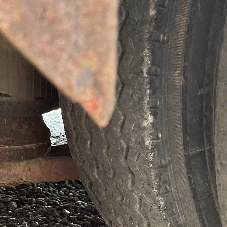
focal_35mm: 63
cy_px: 210
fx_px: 467
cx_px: 202
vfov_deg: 26.3
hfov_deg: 26.4
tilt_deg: -16.8
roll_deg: -6.4
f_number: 1.6
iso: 200
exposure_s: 1/60
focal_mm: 5.1
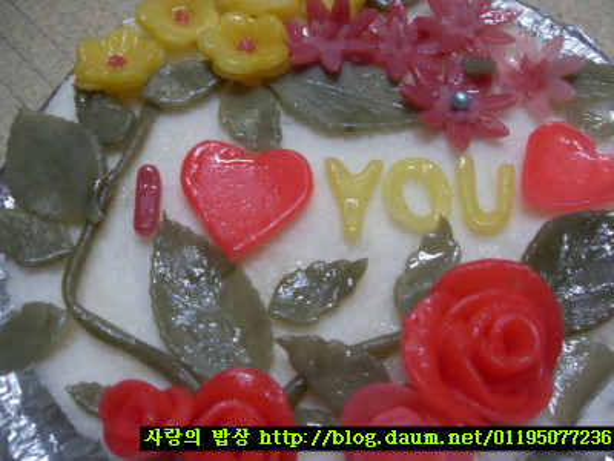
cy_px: 230
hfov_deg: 50.1
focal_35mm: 37
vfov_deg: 38.7
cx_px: 307
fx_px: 656
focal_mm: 6.3
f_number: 2.8
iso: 200
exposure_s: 1/20
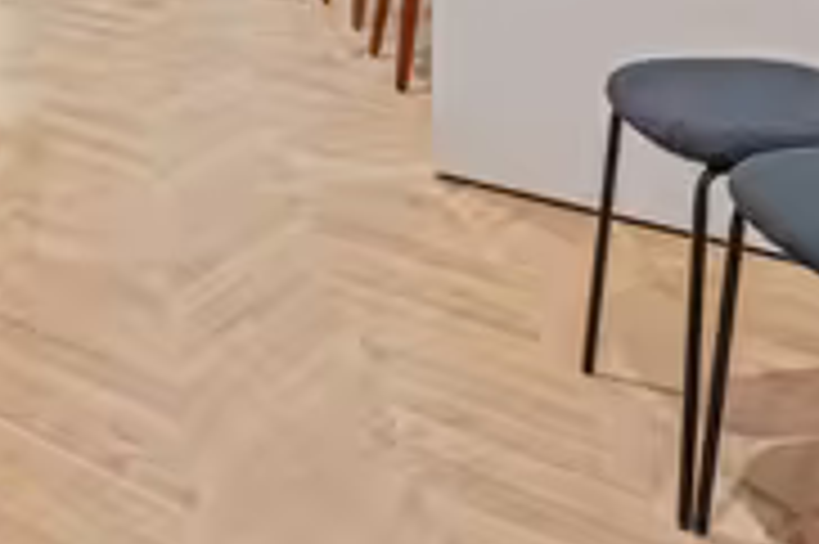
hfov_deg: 30.5
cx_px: 450
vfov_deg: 17.7
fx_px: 1500
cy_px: -351
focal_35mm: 66
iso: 250
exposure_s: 1/1.67
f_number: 11
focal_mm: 20
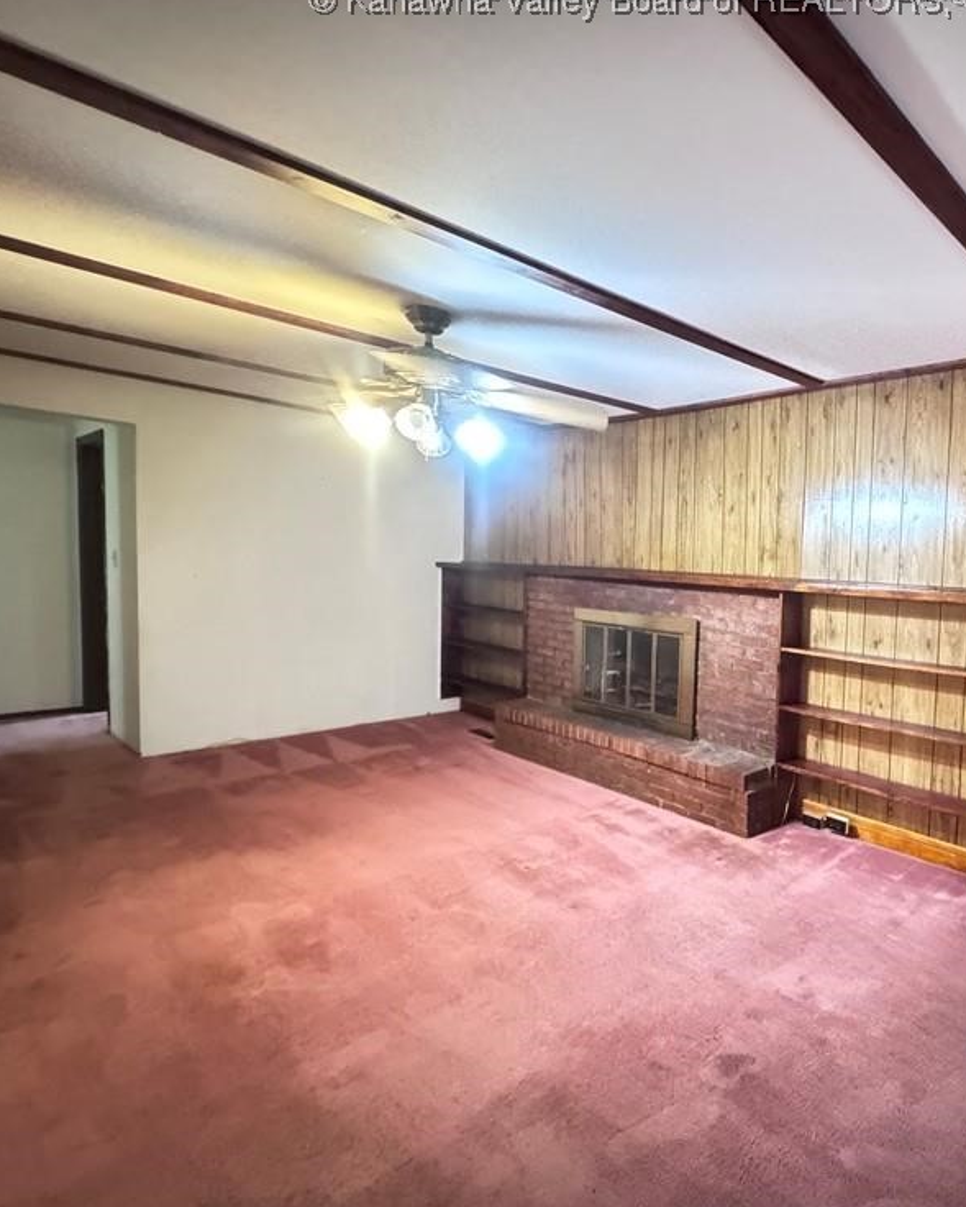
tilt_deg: -3.9
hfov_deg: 64.3
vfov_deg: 83.3
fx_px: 679
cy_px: 607
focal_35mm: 19
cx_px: 779
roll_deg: -2.4
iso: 2500
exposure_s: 1/24
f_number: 2.2
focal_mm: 2.22
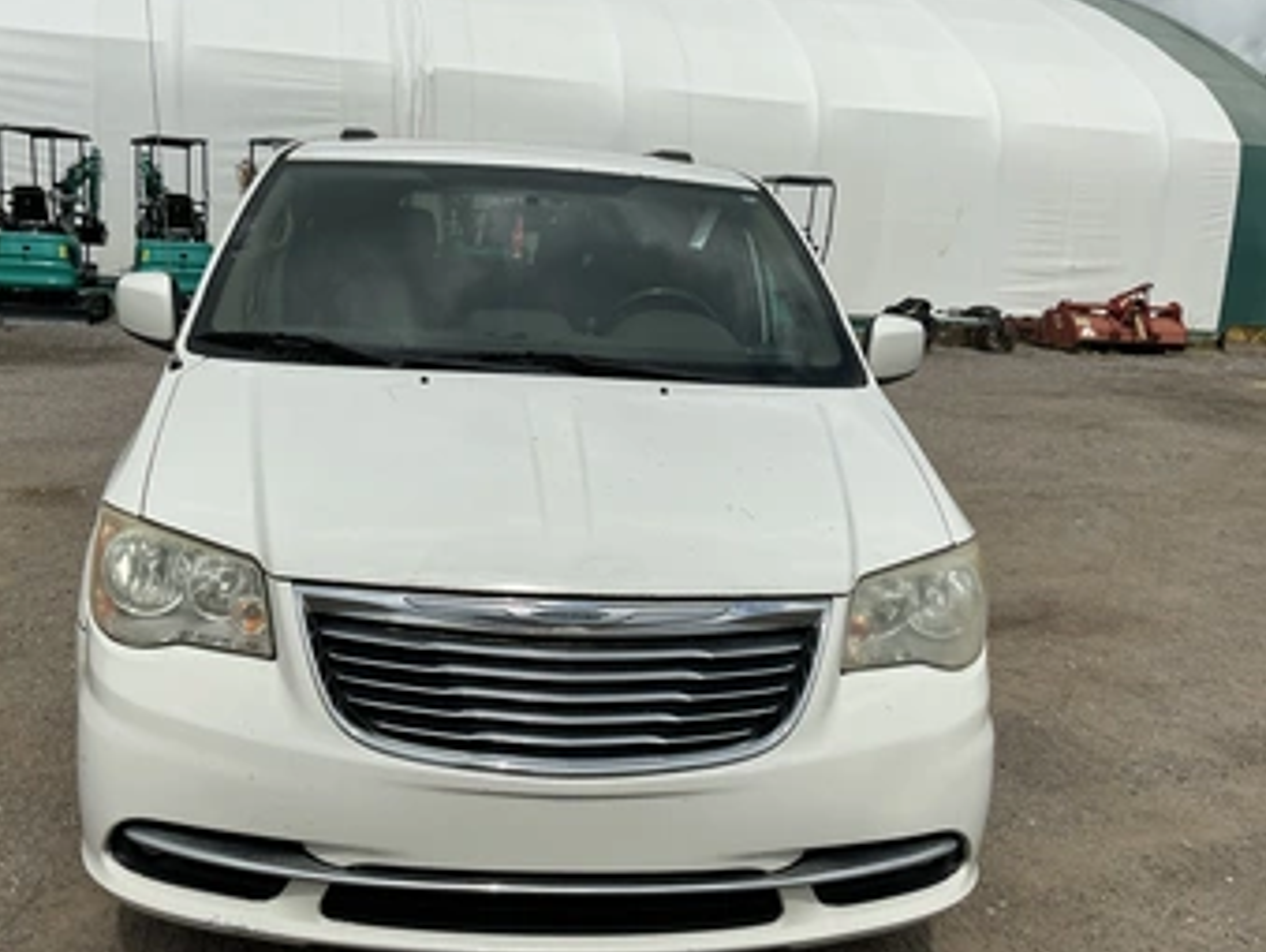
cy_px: 519
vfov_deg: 43.0
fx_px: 1208
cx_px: 553
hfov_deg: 55.1
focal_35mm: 33
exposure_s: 1/4785
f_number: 1.8
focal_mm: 3
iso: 25
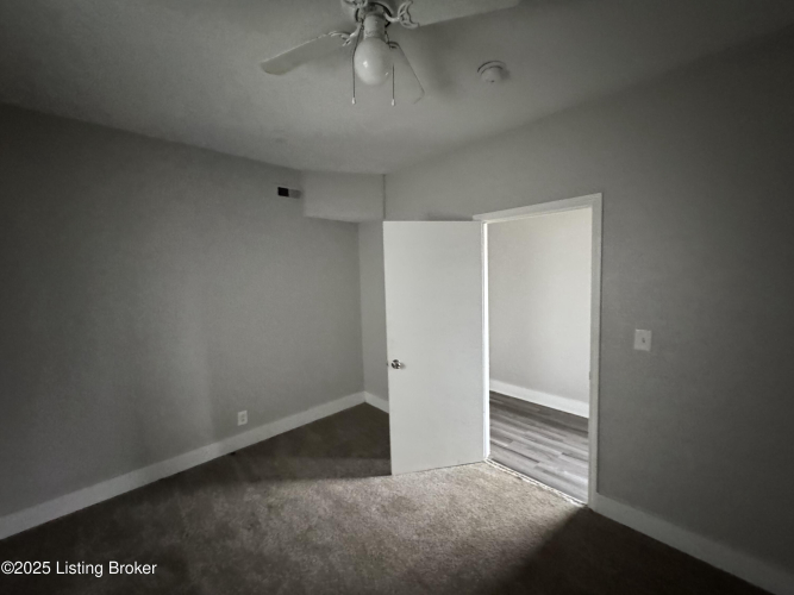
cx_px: 397
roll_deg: +1.9
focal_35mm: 14
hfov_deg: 102.1
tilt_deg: +2.7
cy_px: 298
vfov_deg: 85.7
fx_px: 321
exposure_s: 1/56
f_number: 2.2
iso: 1250
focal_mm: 2.22
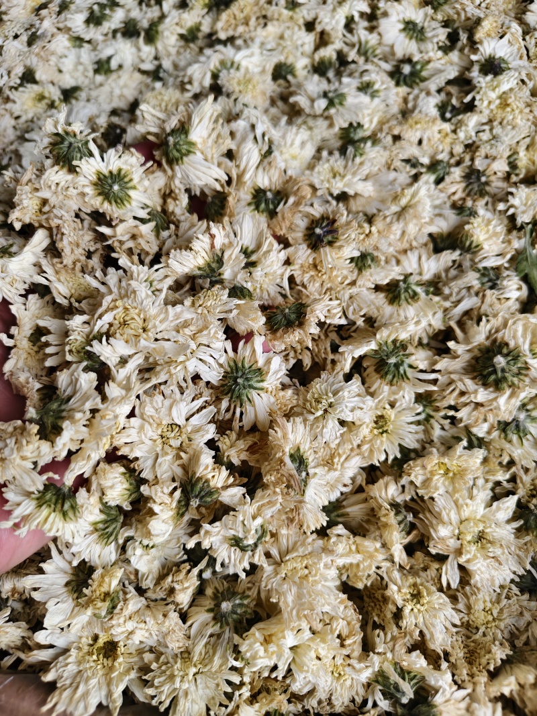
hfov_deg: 58.9
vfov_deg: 73.9
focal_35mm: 23
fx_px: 476
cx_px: 268
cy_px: 358
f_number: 1.88
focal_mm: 5.56
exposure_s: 1/136
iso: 71
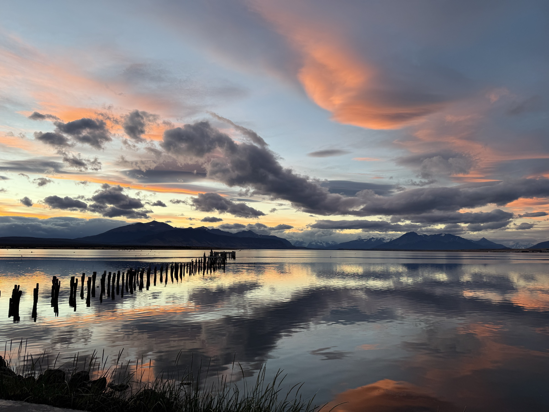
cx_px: 274
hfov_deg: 71.6
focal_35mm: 24
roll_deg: -0.2
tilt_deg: +5.7
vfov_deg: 56.8
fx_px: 381
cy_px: 206
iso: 64
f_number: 1.78
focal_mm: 6.76
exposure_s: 1/131
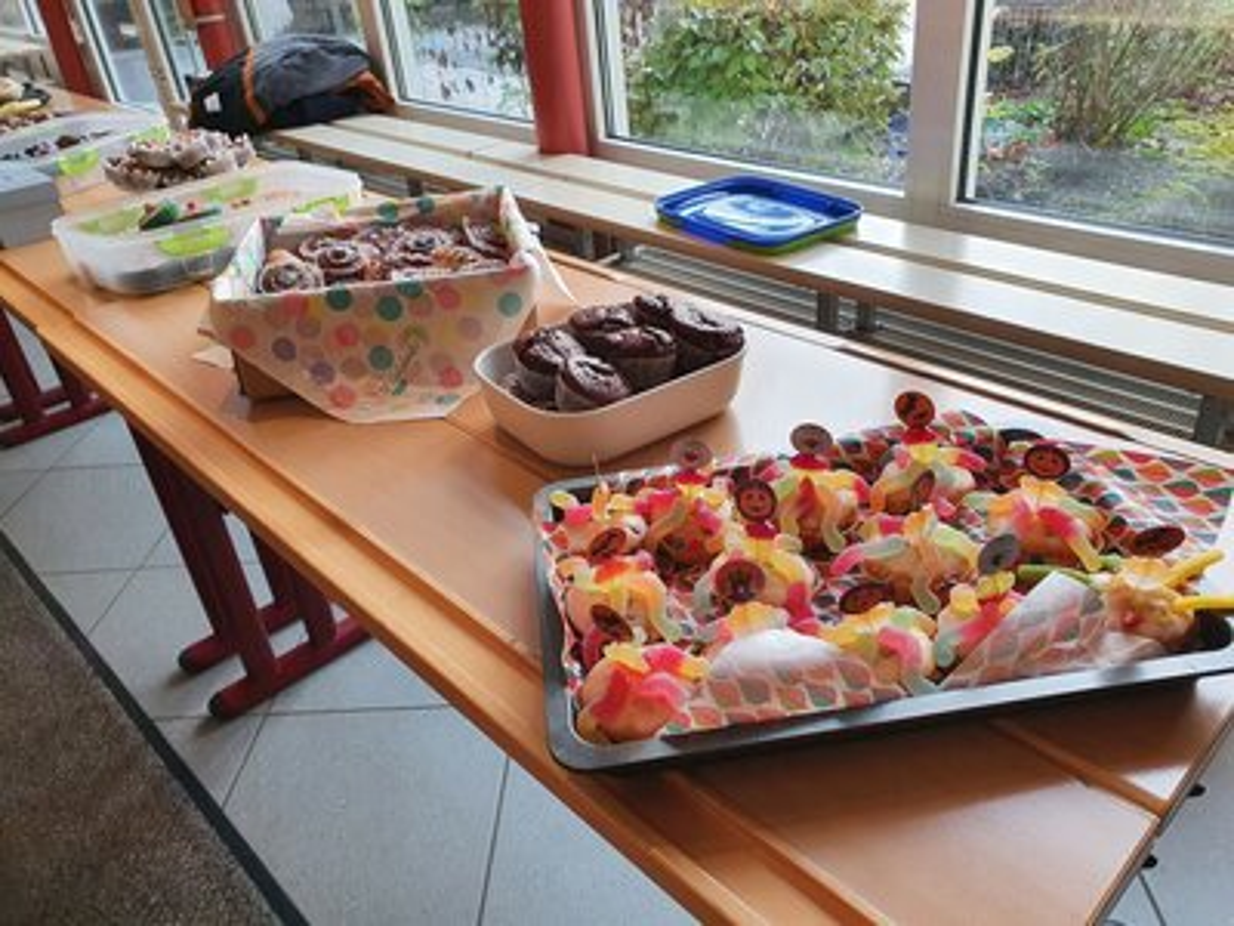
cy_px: 463
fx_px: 927
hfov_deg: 67.3
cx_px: 617
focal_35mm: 26
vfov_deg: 53.1
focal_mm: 4.32
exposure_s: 1/100
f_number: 2.4
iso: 100
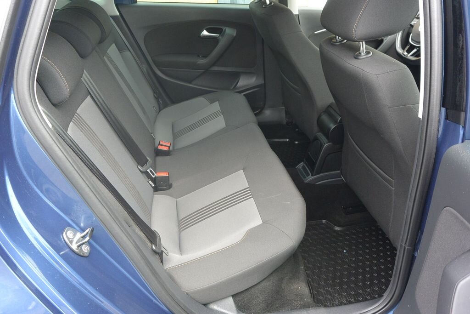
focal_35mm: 28
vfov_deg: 46.4
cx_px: 235
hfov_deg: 65.5
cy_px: 157
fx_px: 366
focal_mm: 10.7
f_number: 3.5
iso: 250
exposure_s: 1/125
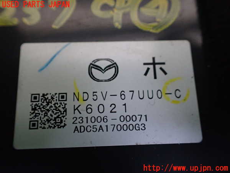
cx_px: 115
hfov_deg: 60.0
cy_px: 86
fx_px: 199
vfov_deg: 46.8
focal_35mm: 30
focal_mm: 5.4
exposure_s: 1/50
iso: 800
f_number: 2.3
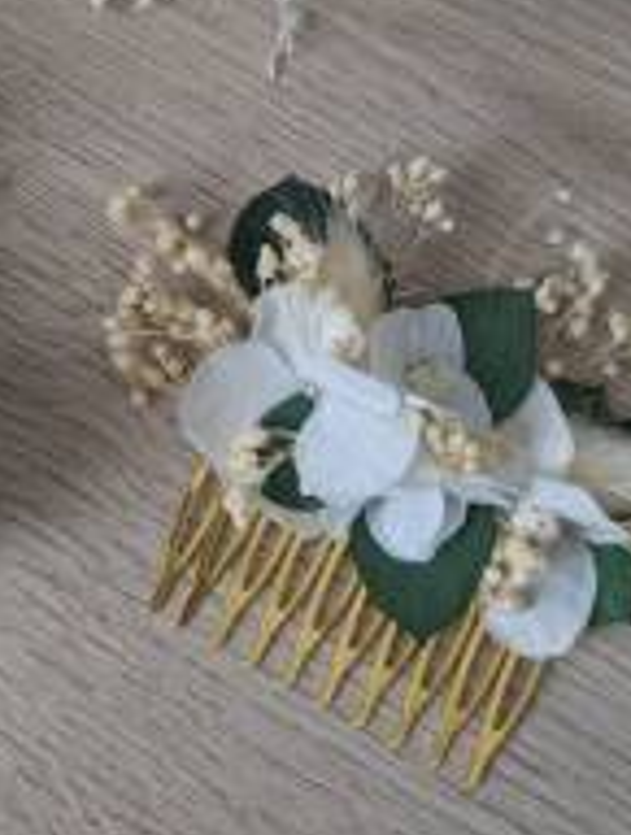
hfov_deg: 24.2
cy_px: 35
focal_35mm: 60
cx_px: 144
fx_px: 1452
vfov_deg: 30.3
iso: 142
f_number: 1.85
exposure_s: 1/23.8
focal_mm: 6.81
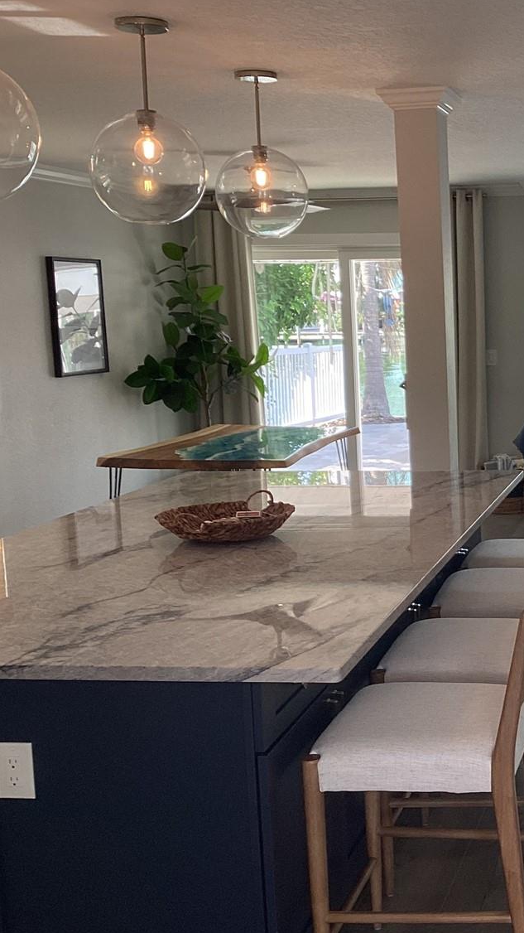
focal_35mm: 48
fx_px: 1186
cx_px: 569
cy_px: 466
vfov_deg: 42.9
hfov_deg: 23.5
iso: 64
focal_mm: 3.3
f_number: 2.4
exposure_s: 1/120
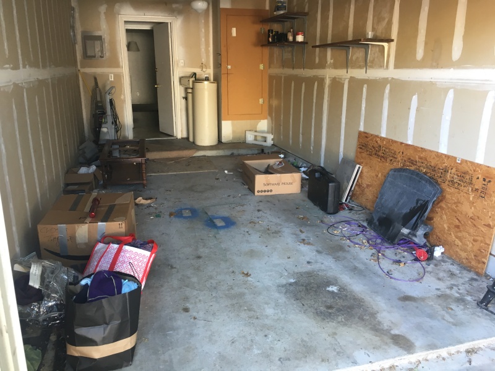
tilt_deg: -16.0
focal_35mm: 29
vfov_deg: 48.2
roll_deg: +0.9
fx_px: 415
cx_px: 248
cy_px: 186
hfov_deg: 61.7
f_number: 2.2
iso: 50
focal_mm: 4.15
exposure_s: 1/30
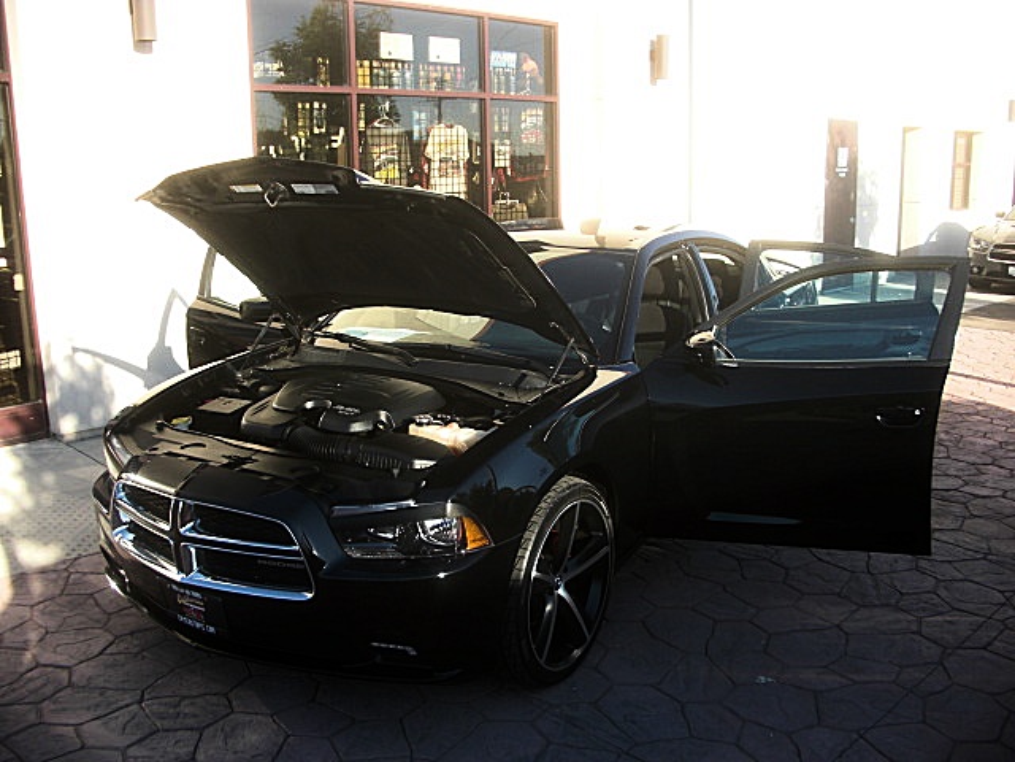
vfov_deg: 39.7
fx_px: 1056
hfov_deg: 51.4
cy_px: 381
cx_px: 508
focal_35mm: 36
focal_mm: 6.3
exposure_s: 1/200
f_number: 2.8
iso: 50
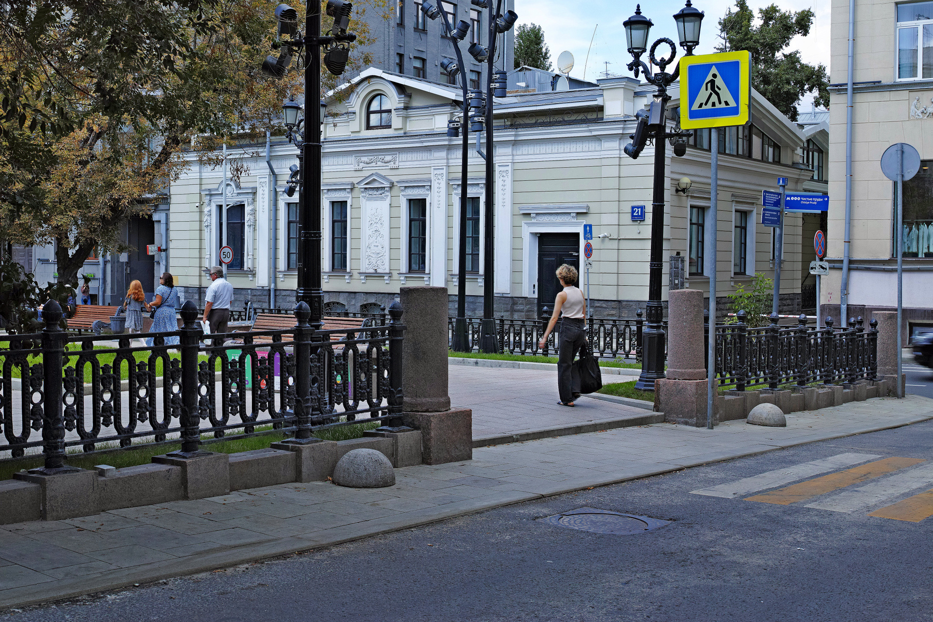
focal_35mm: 45
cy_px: 311
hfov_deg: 43.6
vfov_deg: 29.9
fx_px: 1166
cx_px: 466
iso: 100
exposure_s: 1/100
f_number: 8
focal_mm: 30
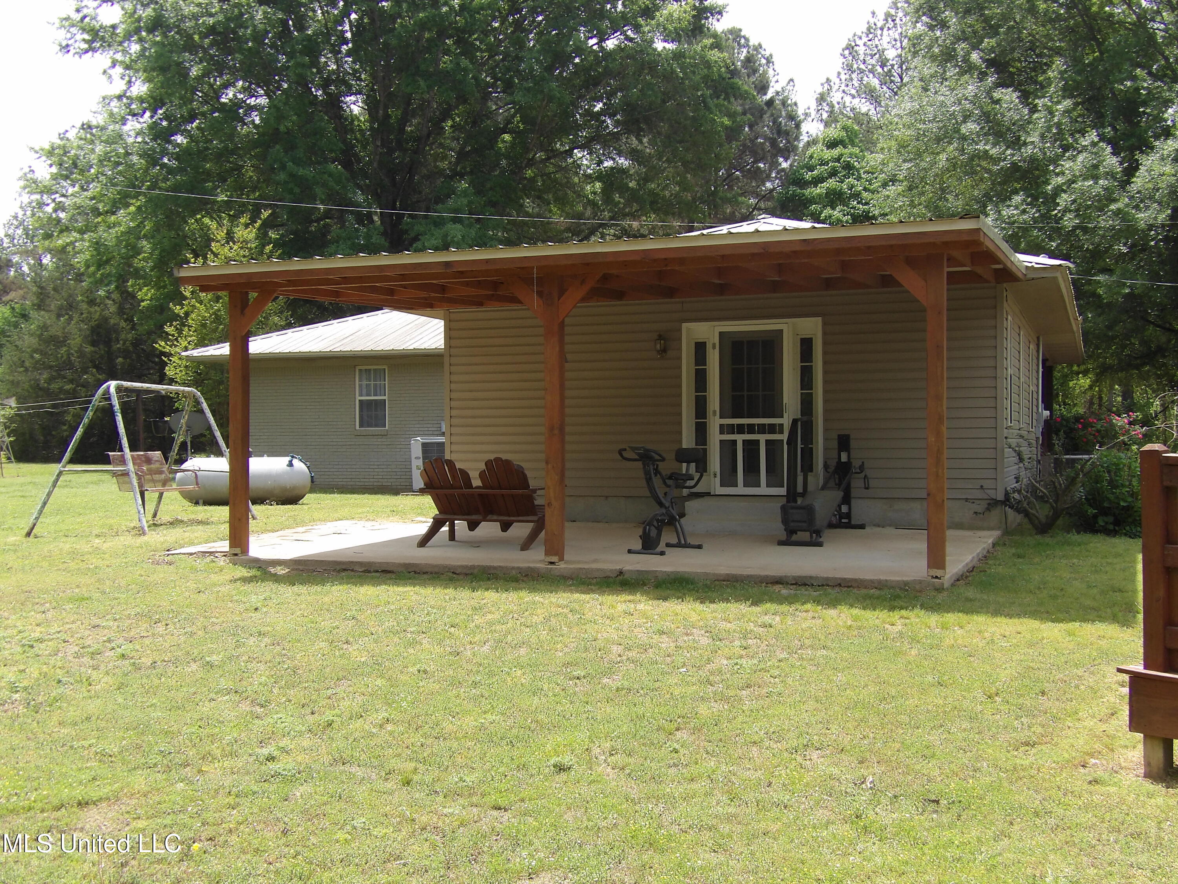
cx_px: 589
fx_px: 1327
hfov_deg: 47.9
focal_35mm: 39
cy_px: 442
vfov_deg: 36.8
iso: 100
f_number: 3.7
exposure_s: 1/334
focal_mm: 7
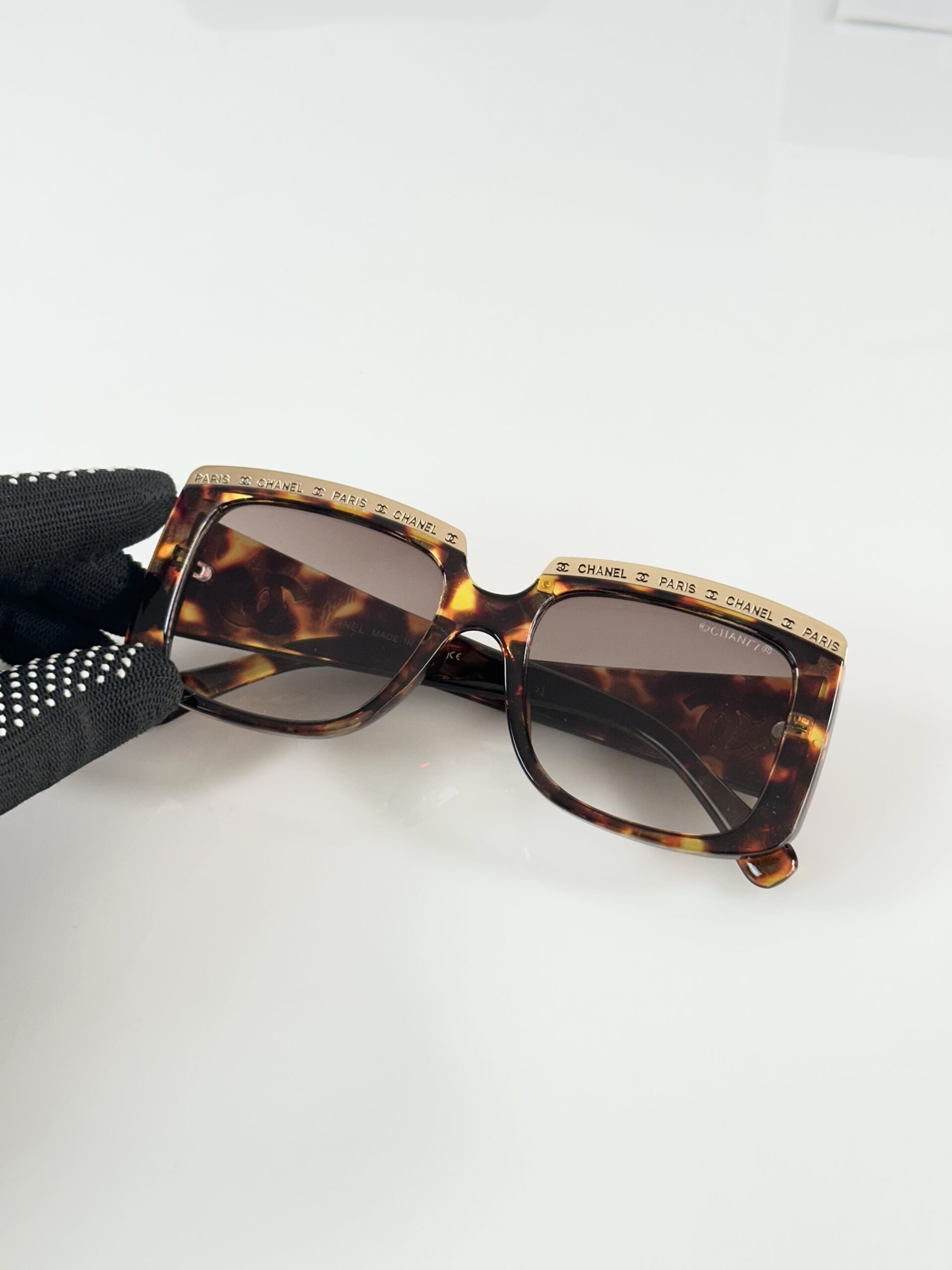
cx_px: 476
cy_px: 635
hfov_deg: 30.3
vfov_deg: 39.7
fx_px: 1760
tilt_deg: -49.4
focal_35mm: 48
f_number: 1.78
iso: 64
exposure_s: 1/100
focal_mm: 6.86
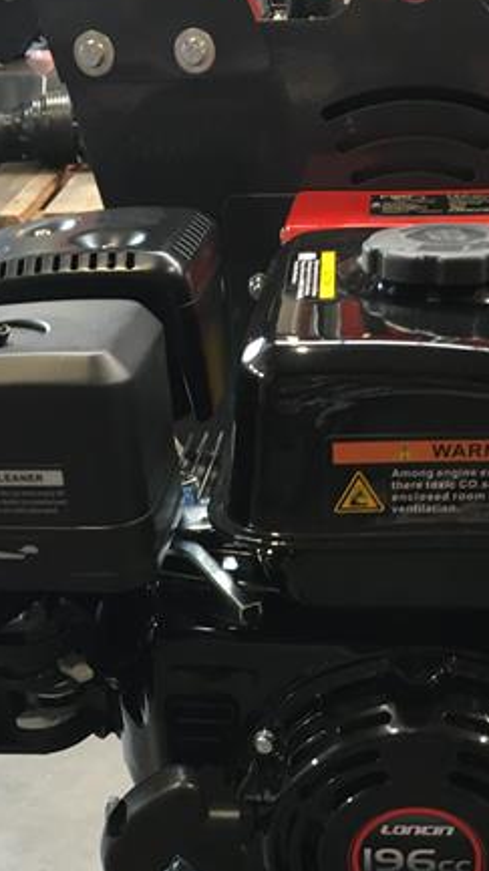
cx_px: 334
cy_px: 686
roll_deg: +0.8
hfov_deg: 22.9
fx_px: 1201
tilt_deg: -33.7
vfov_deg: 38.5
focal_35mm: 52
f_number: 2.2
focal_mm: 4.15
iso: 100
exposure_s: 1/33
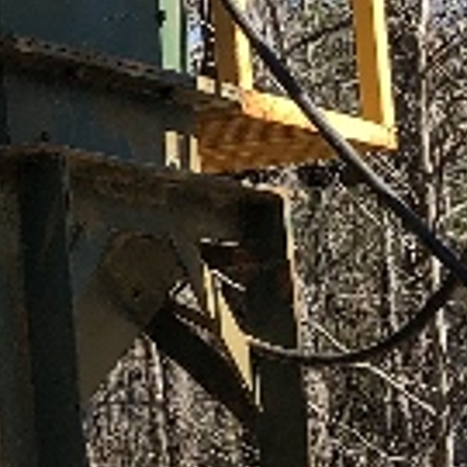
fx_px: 2808
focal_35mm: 184
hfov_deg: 9.2
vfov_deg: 9.5
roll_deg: +2.4
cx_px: -297
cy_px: 104
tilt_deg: +12.8
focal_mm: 3.99
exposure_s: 1/972
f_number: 1.8
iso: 20
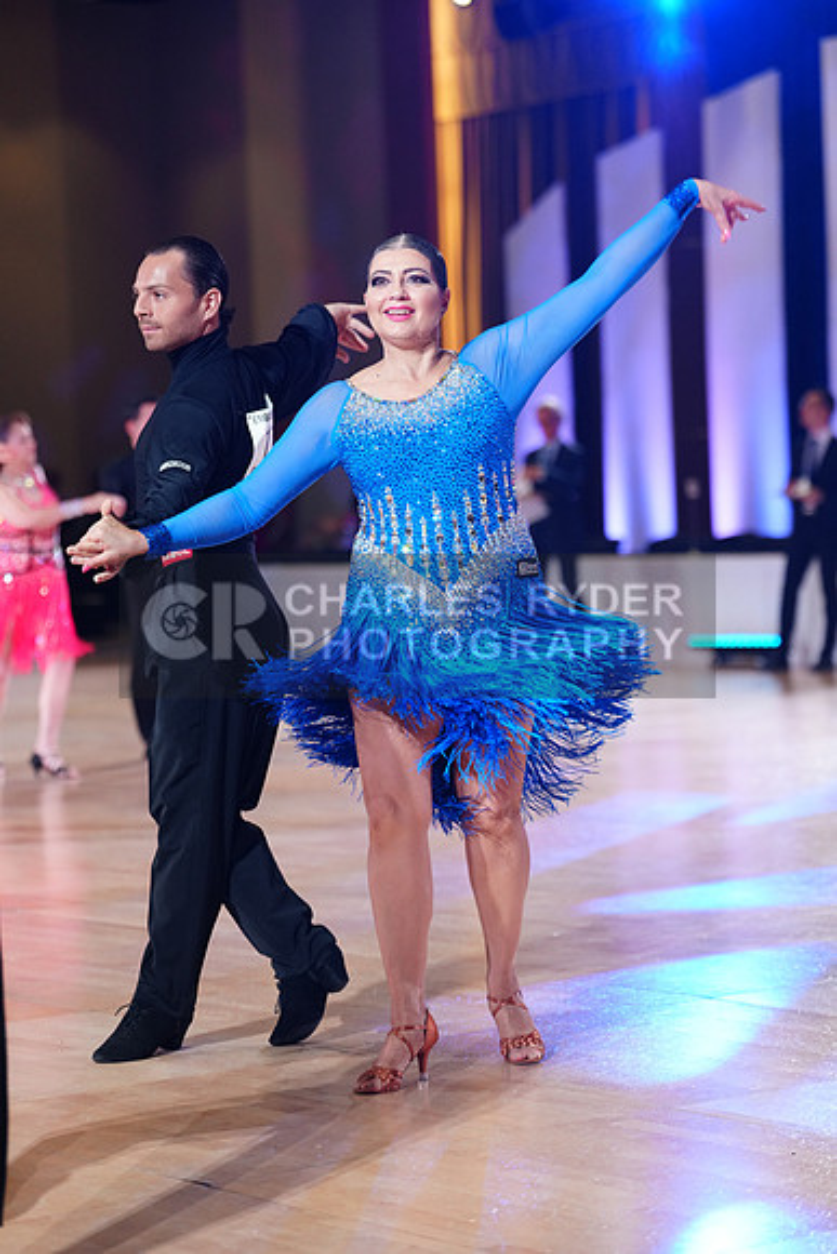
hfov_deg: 13.7
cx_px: 418
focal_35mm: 100
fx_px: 3485
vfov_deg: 20.4
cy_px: 627
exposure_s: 1/400
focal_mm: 100
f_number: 2.8
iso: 2000
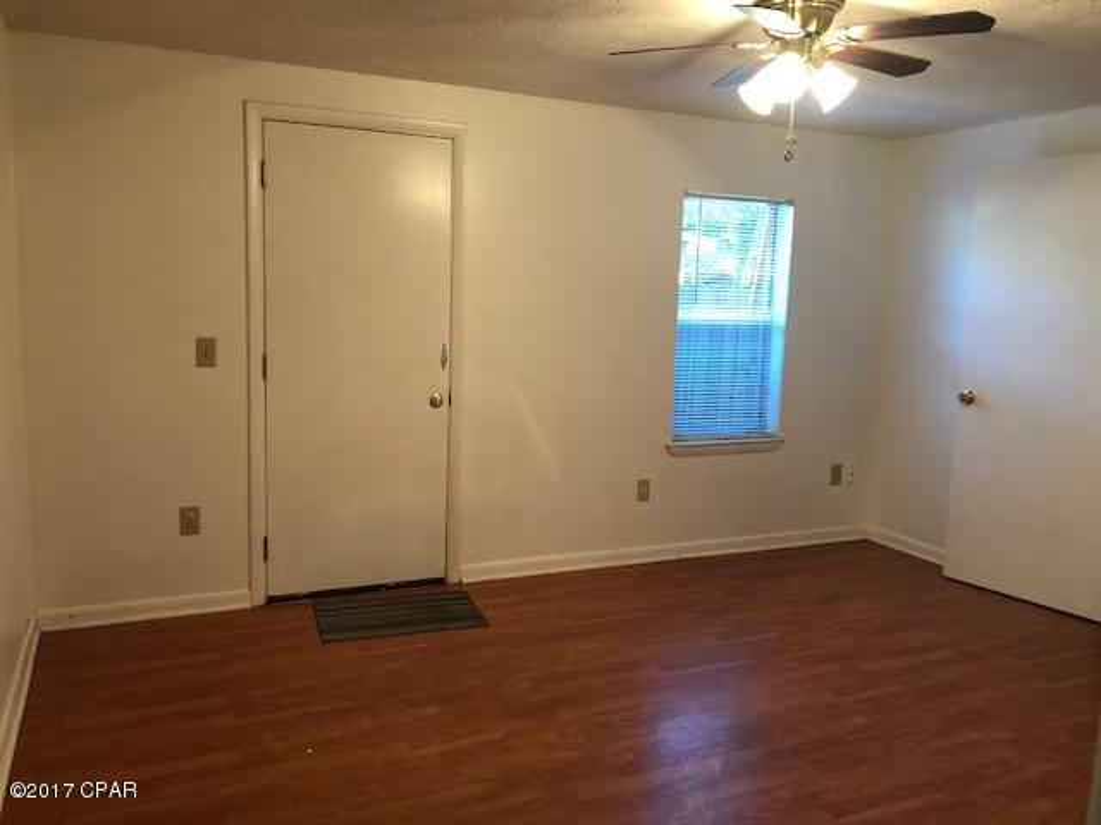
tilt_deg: -7.6
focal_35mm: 29
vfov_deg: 48.2
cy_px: 412
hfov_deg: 61.7
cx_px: 550
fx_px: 922
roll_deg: -0.9
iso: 40
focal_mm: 3.99
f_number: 1.8
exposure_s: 1/17
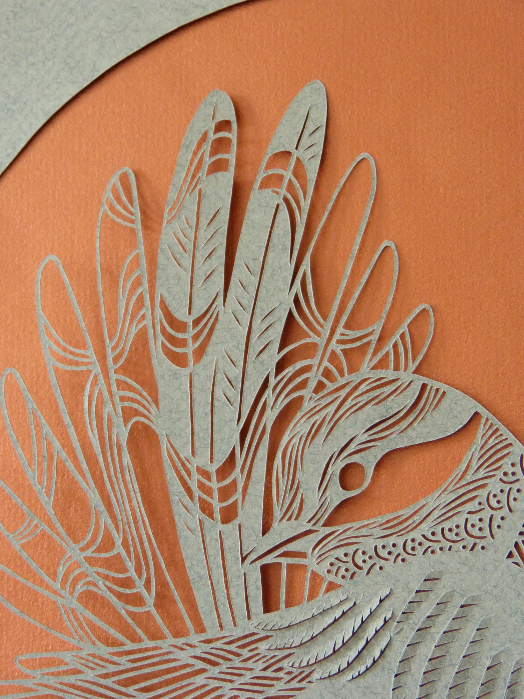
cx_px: 262
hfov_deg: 13.8
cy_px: 350
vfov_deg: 18.4
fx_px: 2160
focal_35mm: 107
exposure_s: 1/40
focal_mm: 19.3
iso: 400
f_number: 3.5
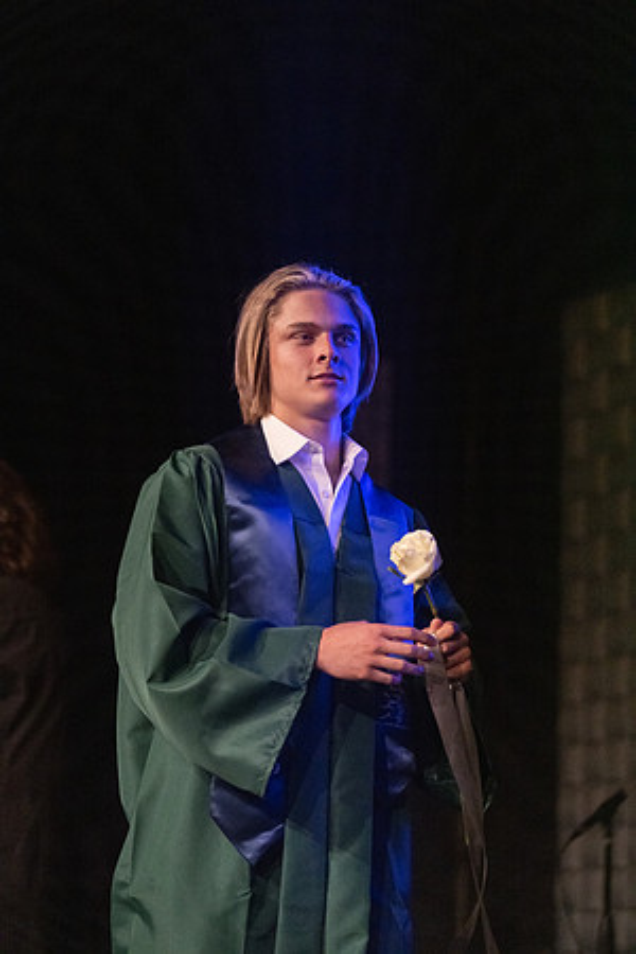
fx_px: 3127
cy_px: 477
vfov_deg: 17.3
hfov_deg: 11.6
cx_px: 318
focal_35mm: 118
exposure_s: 1/1000
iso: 16000
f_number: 2.8
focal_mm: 118
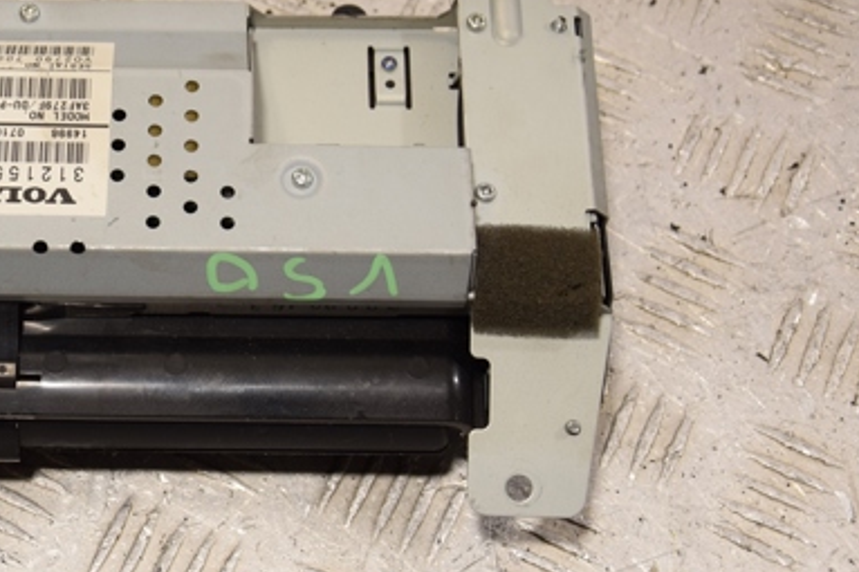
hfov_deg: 22.8
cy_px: 220
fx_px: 2095
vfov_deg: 15.5
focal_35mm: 88
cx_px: 148
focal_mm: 35
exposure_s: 1/125
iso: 400
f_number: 5.6
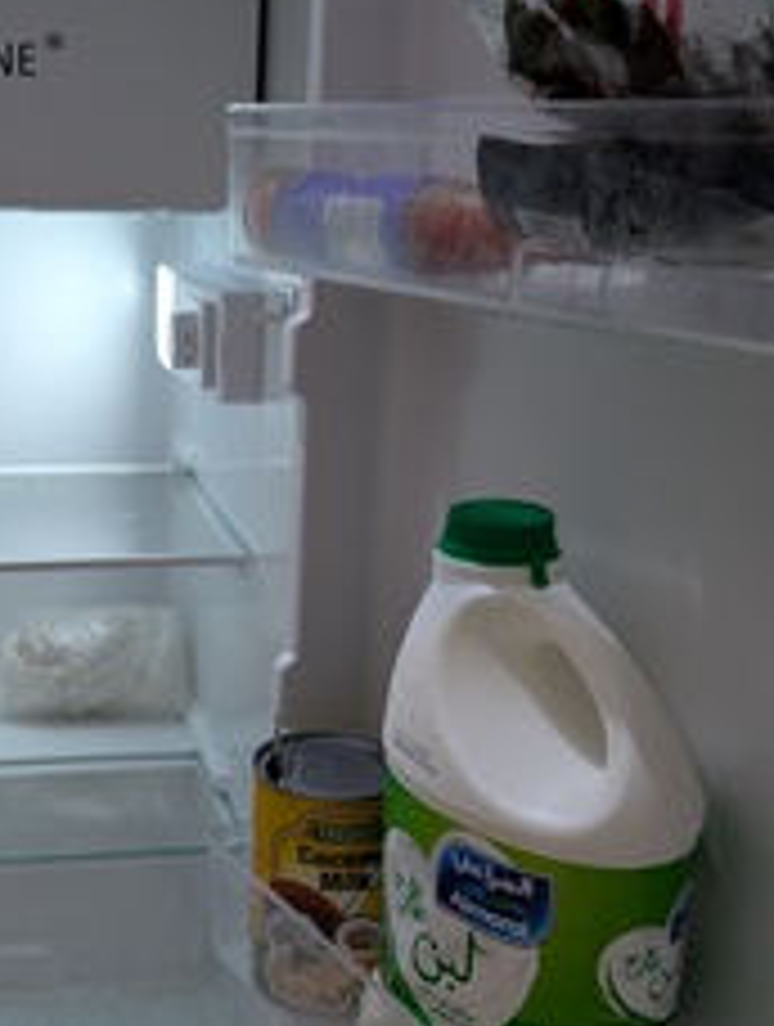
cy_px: 603
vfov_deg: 39.5
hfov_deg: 29.8
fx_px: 1426
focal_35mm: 48
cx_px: 178
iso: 174
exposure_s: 1/40.4
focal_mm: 6.9
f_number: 1.68
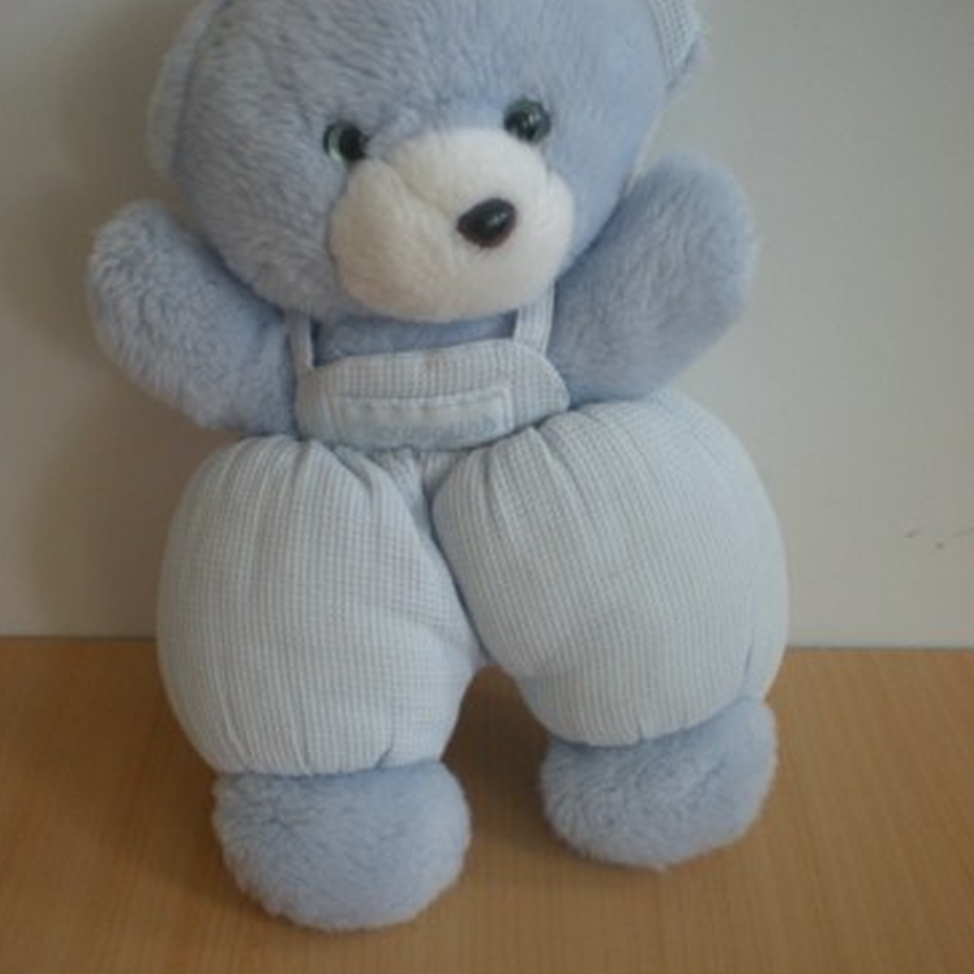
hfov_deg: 35.3
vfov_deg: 35.4
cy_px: 506
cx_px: 463
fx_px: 1528
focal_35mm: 48
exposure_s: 1/61.3
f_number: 3.1
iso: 175
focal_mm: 6.3
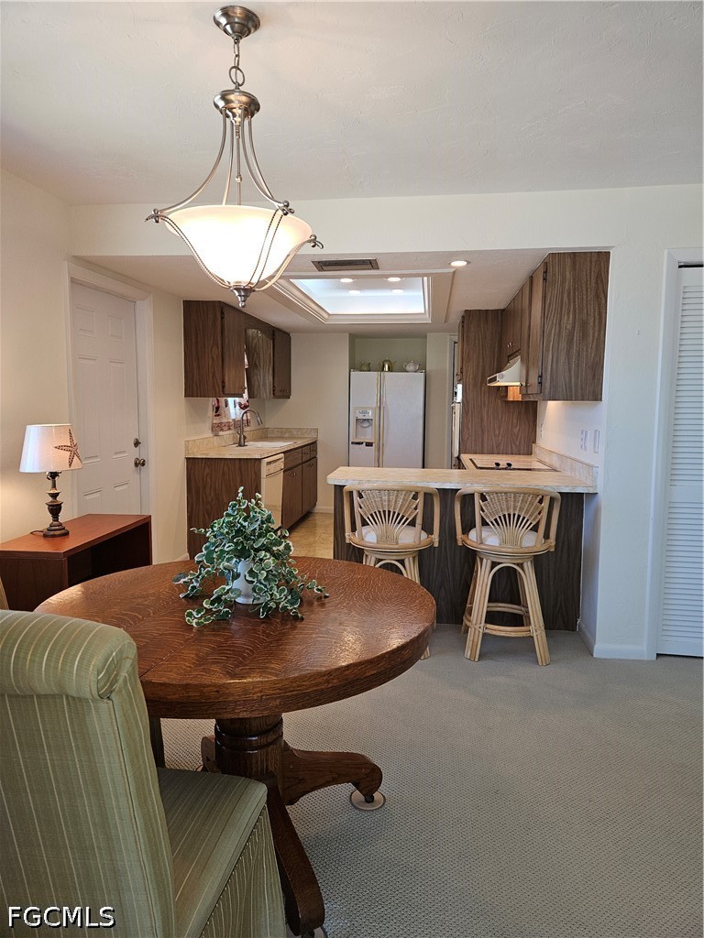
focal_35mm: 23
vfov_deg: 73.9
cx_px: 352
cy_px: 469
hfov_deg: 58.9
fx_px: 624
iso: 40
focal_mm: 5.4
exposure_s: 1/60
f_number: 1.8
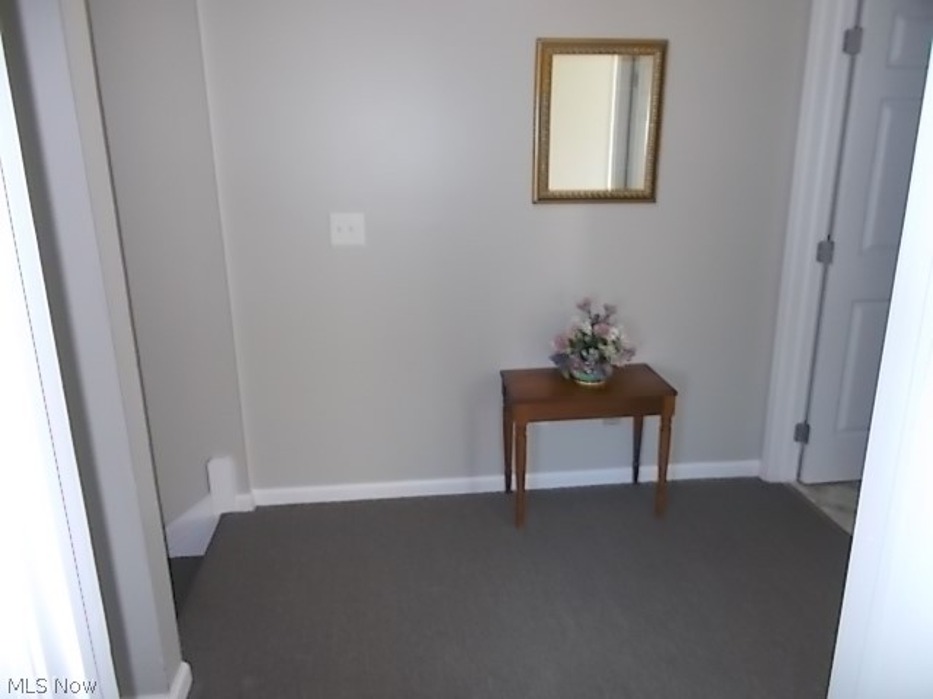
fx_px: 701
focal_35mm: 26
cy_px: 350
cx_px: 466
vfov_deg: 53.1
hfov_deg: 67.3
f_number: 3.2
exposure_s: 1/25
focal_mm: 4.6
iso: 200
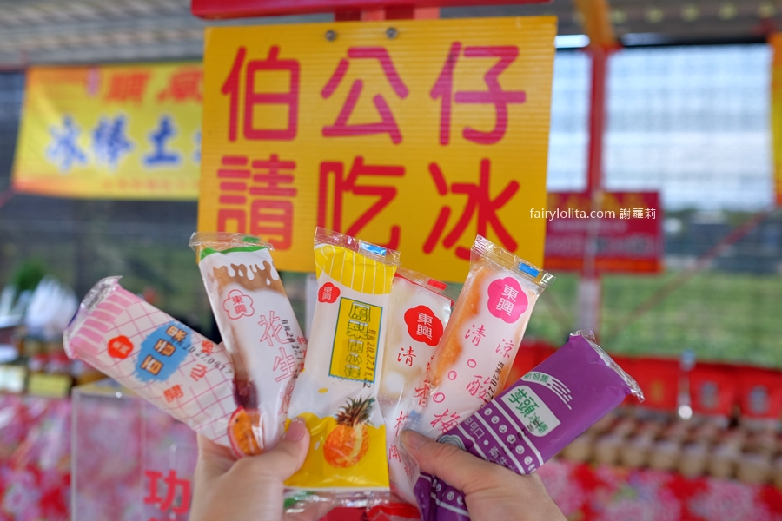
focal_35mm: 35
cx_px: 391
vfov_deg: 37.9
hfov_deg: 54.4
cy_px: 260
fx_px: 760
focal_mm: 23
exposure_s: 1/340
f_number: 2.5
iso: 400
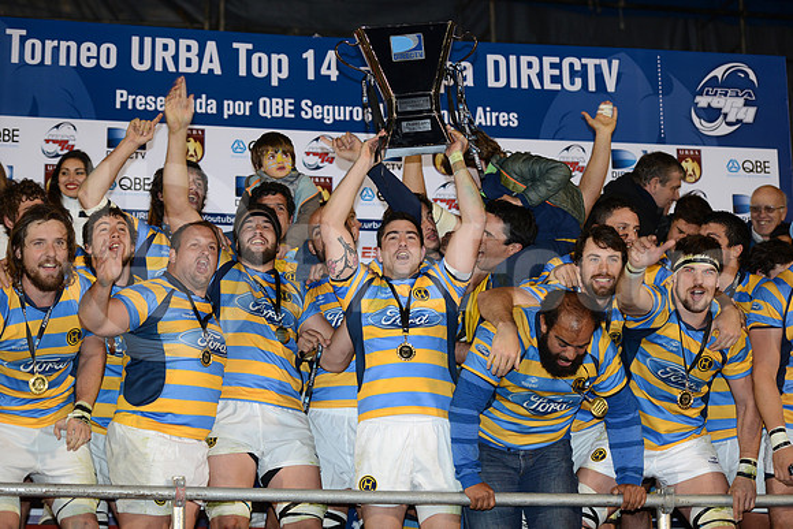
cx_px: 396
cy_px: 264
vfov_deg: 11.4
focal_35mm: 120
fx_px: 2644
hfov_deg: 17.1
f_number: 2.8
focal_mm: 120
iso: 800
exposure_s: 1/160
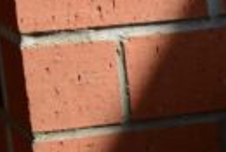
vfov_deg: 4.8
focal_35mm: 283
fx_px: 1779
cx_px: 758
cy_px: 249
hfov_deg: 6.4
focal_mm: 36
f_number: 8
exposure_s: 1/250
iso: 500
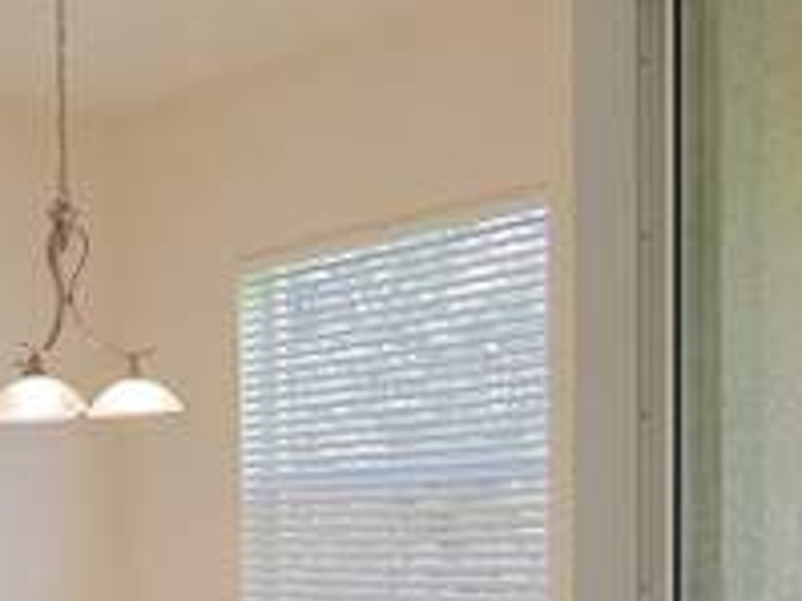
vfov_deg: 24.2
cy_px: 585
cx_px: -36
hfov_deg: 30.4
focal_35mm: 58
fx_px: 1343
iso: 100
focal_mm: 4.3
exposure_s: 1/30
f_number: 3
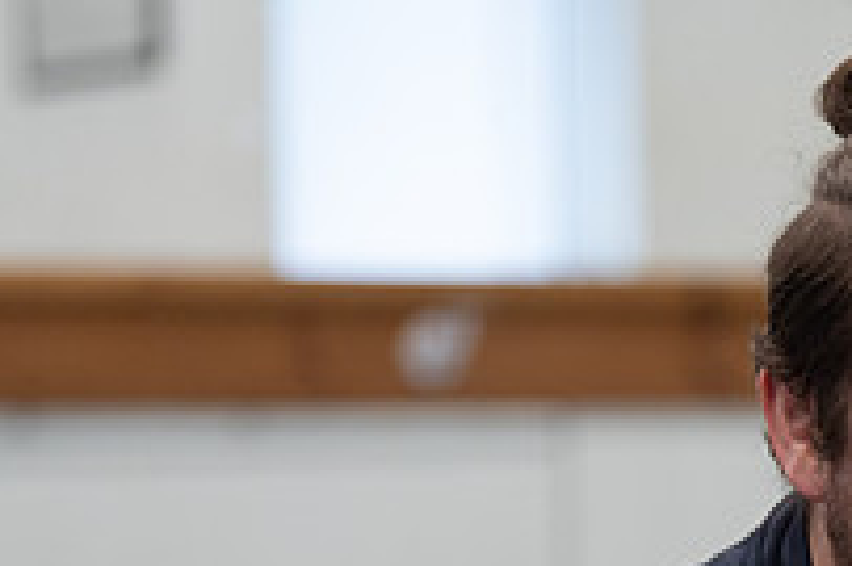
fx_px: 6763
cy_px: 778
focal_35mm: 286
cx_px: 1200
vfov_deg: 4.8
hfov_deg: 7.1
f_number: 2.8
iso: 1000
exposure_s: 1/160
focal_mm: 100
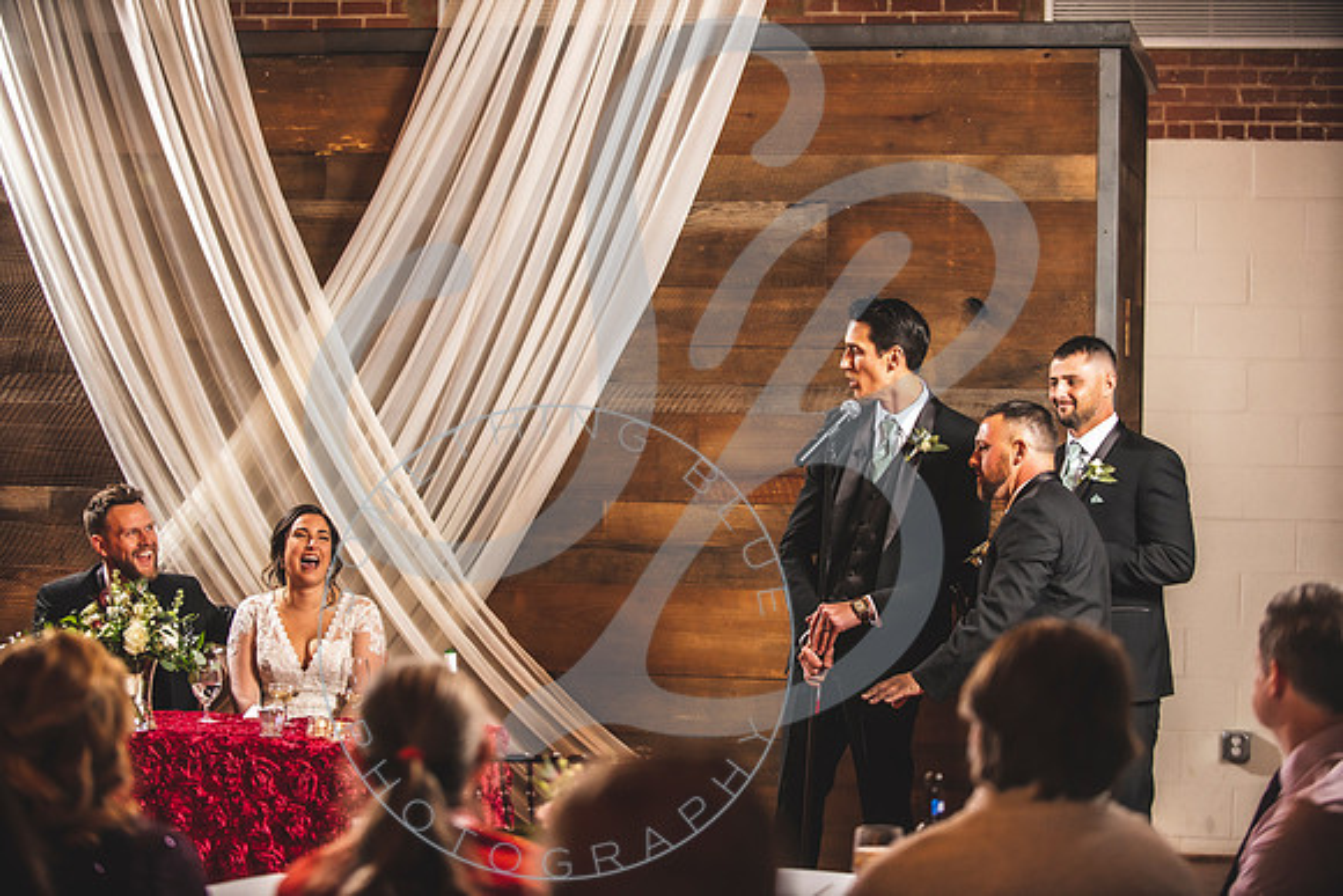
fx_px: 3209
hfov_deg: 23.6
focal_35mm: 86
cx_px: 672
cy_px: 448
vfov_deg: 15.9
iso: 800
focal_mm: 86
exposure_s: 1/160
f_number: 2.8
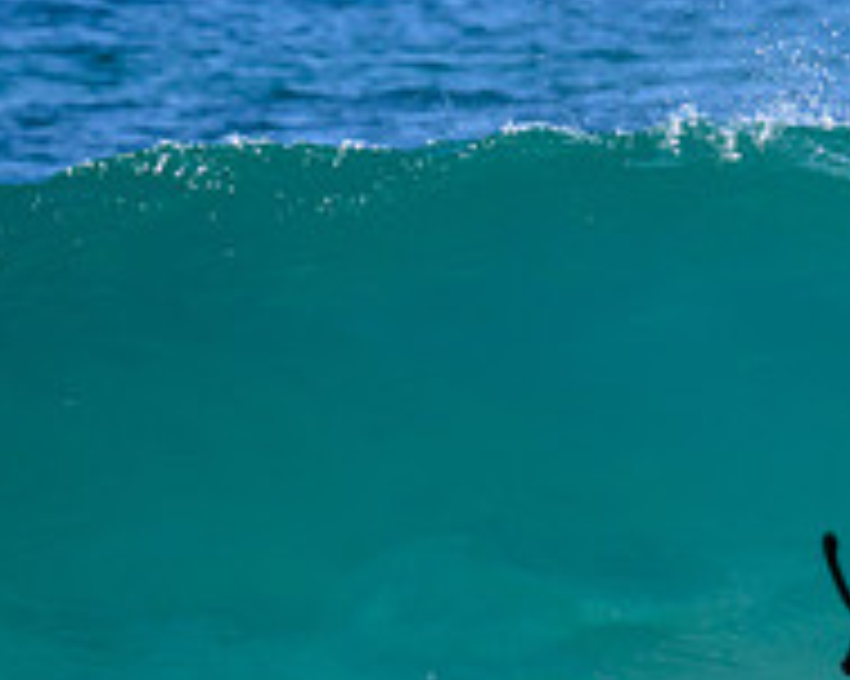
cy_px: 456
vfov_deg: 0.7
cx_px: 1684
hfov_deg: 0.9
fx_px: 52299
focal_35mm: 2080
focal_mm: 530
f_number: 10
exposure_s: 1/800
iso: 360
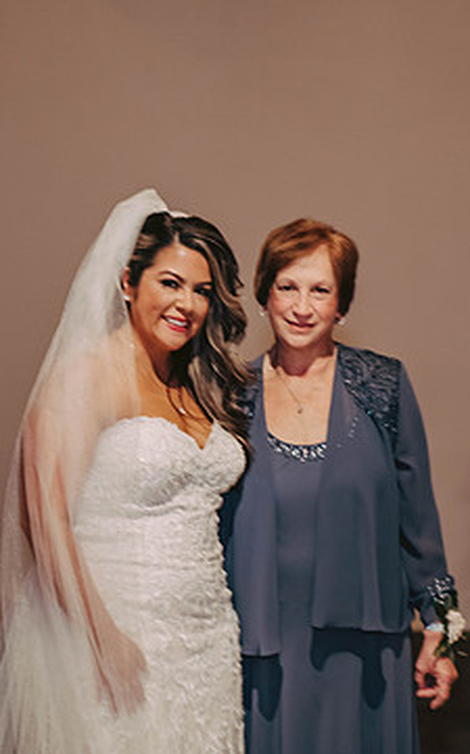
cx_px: 255
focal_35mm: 123
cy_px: 402
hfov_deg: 10.6
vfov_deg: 17.0
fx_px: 2526
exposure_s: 1/60
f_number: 3.2
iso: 1250
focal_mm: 75
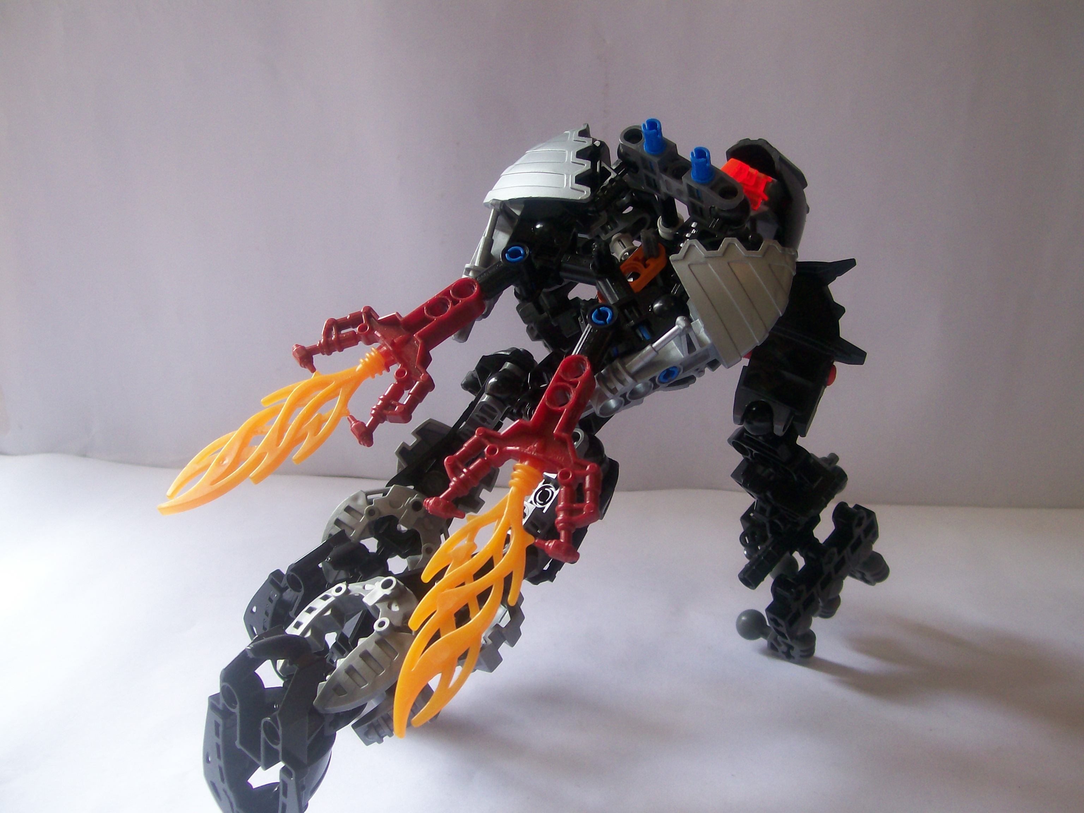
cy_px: 406
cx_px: 542
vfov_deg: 39.7
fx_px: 1127
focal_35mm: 36
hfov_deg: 51.4
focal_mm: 6
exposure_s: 1/79.3
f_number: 2.7
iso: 80
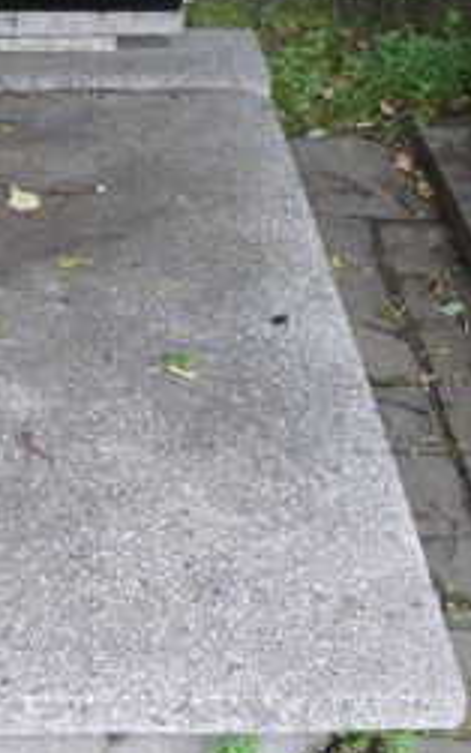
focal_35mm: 71
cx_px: 9
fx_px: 1457
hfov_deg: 17.9
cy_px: 363
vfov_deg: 29.0
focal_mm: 7.4
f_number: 2.8
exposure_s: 1/40
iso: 100
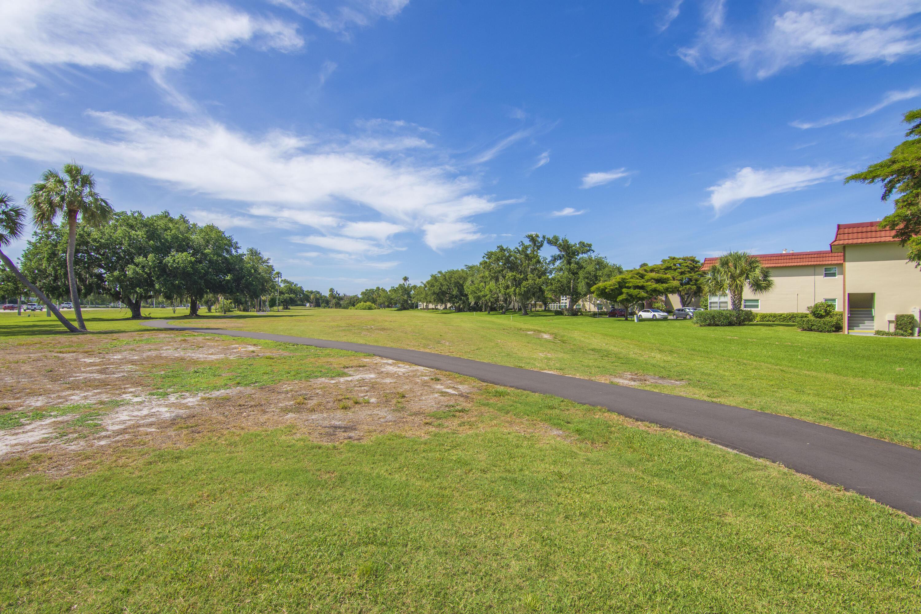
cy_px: 307
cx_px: 460
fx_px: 422
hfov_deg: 95.0
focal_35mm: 16
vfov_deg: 72.1
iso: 200
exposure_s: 1/500
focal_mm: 11
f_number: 8
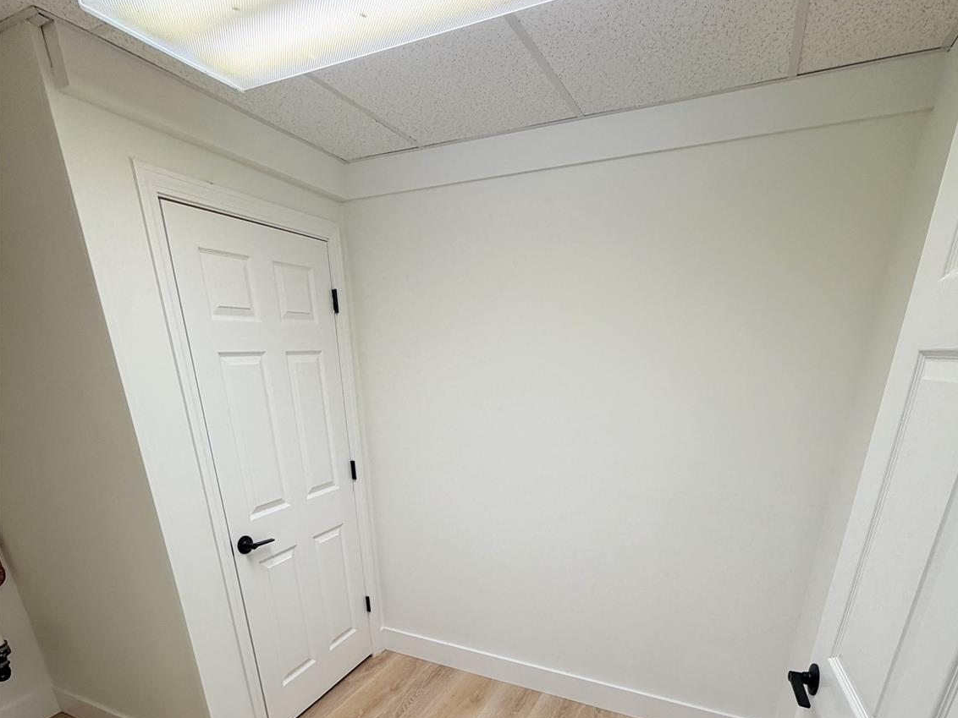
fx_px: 526
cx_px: 484
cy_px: 573
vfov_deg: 62.9
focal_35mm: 19
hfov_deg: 84.7
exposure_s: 1/120
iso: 80
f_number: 2.2
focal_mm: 2.22
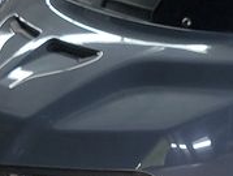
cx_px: 185
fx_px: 924
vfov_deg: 10.7
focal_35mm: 137
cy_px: 196
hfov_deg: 14.3
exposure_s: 1/59
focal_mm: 6.7
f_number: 1.8
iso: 285
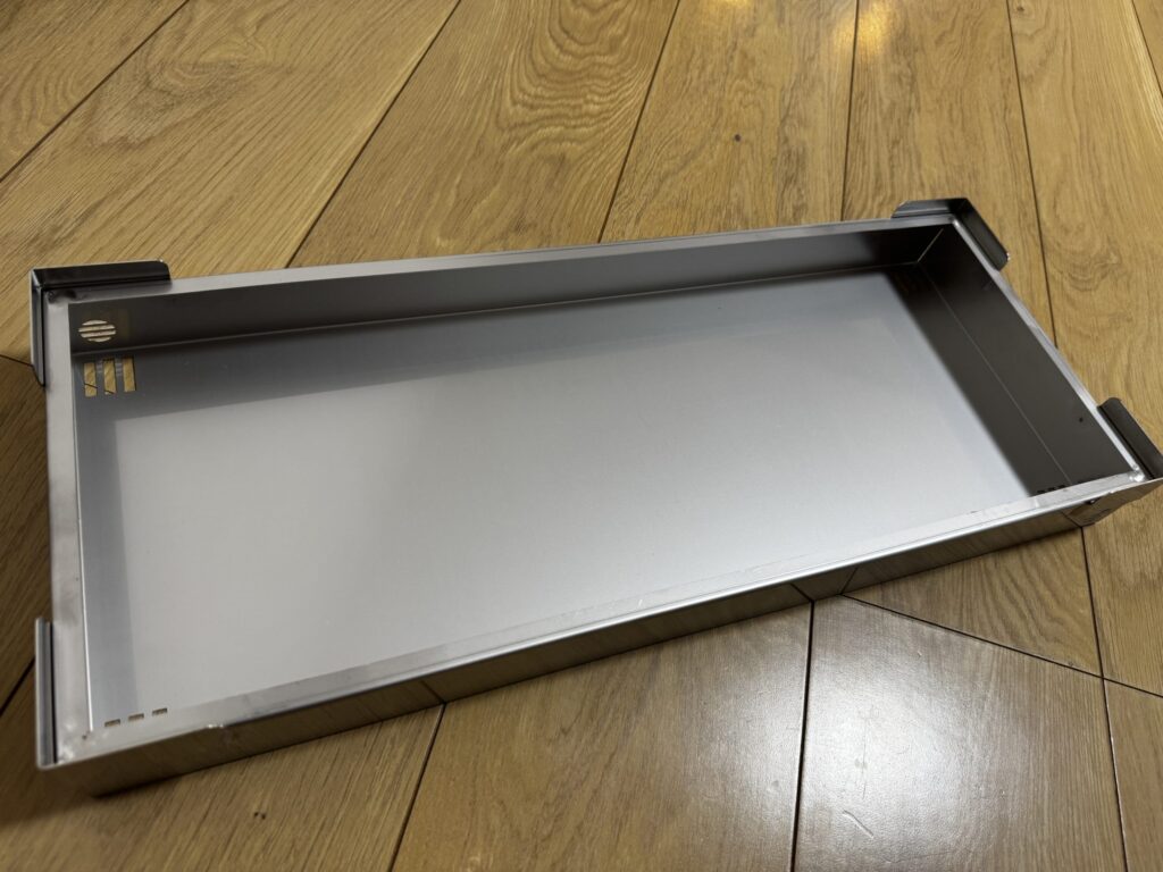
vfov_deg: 56.8
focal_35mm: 24
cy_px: 436
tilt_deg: -55.0
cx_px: 582
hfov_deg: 71.6
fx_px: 806
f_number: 1.78
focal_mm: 6.76
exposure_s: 1/100
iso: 125
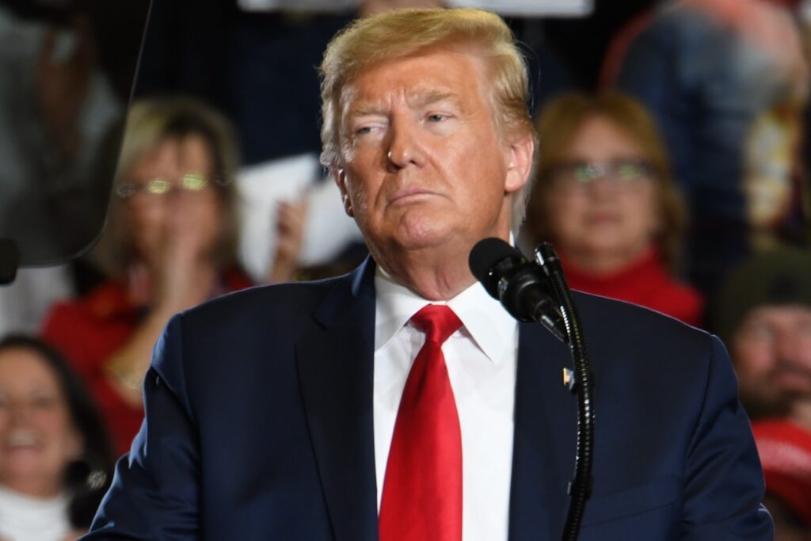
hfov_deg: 5.2
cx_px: 406
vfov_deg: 3.4
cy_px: 270
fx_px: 9012
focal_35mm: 400
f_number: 5.6
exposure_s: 1/200
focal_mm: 400
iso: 640
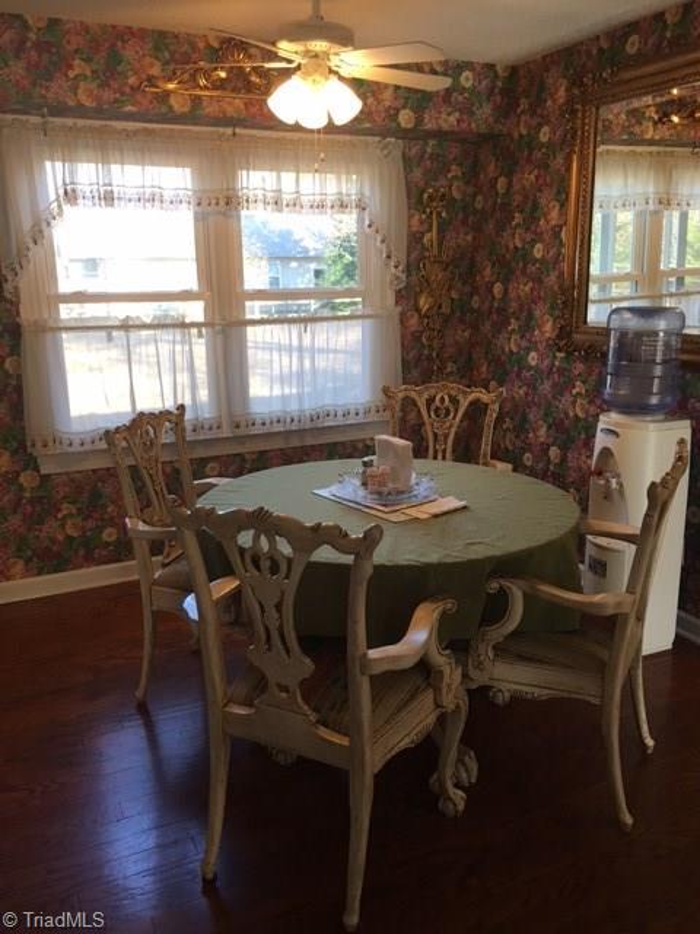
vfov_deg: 61.7
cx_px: 350
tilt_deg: -14.3
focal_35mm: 29
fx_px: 782
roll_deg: +0.8
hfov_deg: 48.2
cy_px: 467
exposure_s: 1/30
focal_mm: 4.15
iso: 32
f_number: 2.2
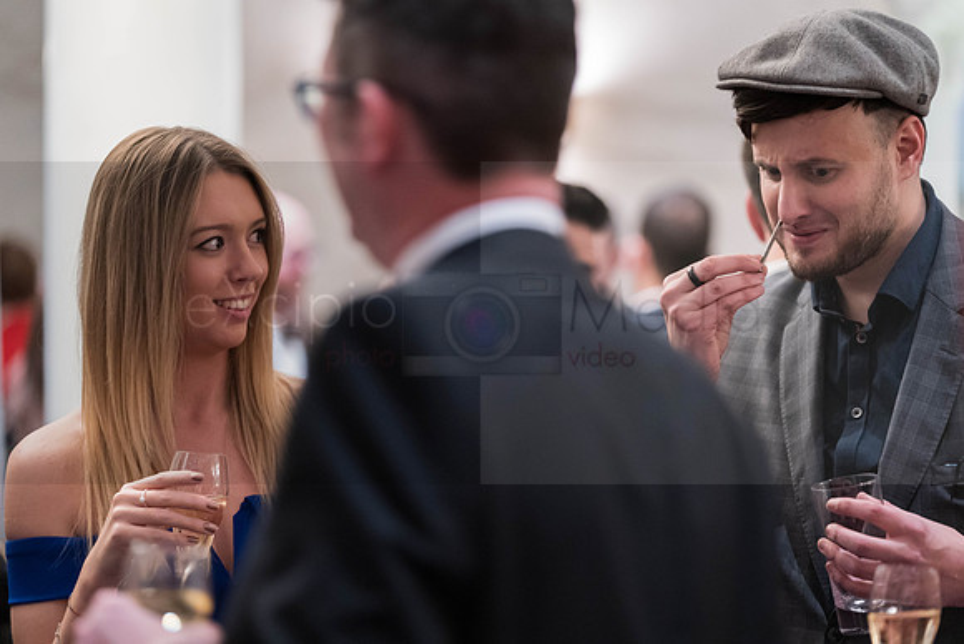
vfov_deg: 9.9
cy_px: 322
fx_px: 3696
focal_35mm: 138
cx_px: 482
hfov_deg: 14.9
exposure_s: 1/50
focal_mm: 138
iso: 6400
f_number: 2.8
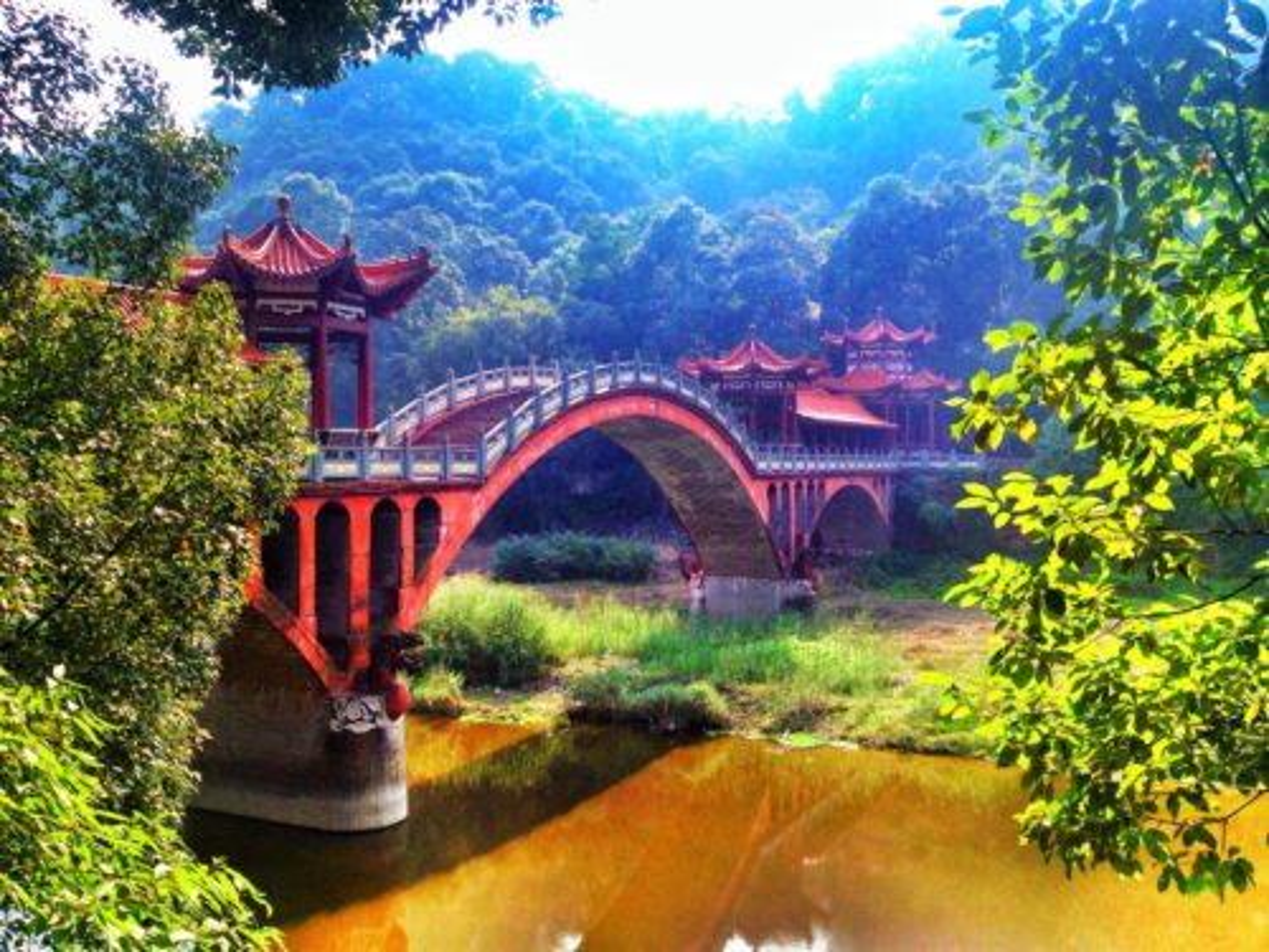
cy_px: 476
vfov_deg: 40.7
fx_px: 1283
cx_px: 634
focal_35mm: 35
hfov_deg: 52.6
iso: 50
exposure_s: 1/620
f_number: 2.4
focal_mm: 4.28
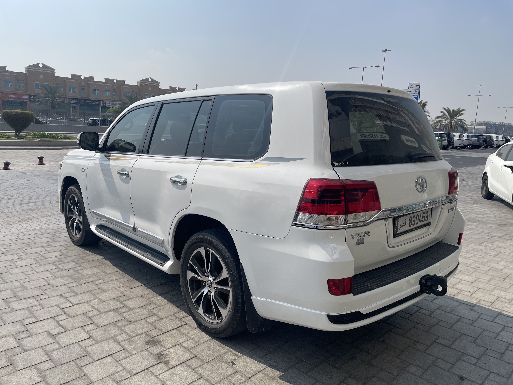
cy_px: 192
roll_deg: -2.4
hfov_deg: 67.3
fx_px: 385
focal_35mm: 26
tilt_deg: -10.8
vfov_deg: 53.1
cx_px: 256
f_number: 1.6
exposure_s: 1/7299
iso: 32
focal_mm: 4.2
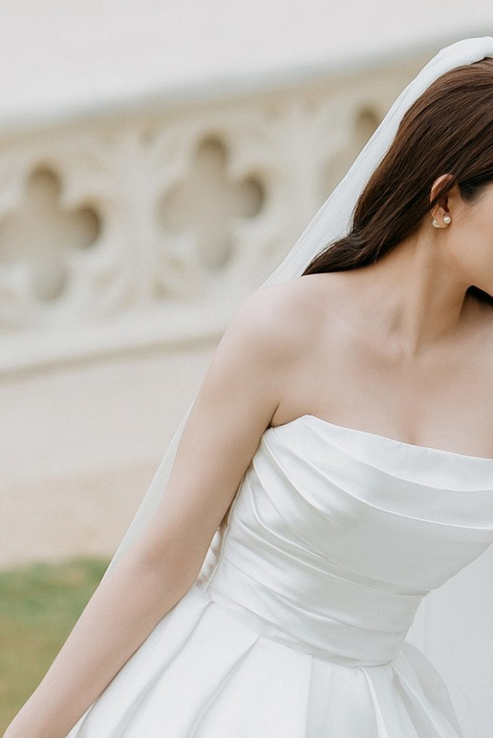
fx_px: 8660
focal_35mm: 422
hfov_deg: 3.3
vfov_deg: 4.9
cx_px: 527
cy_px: 422
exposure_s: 1/1250
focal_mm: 85
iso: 160
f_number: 1.8
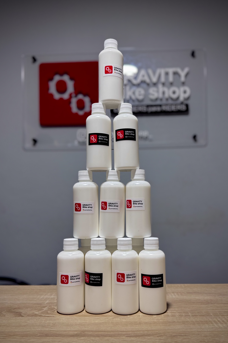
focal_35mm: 25
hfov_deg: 51.3
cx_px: 110
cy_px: 172
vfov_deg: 71.5
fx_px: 237
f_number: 1.78
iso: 200
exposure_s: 1/66
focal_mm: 6.76
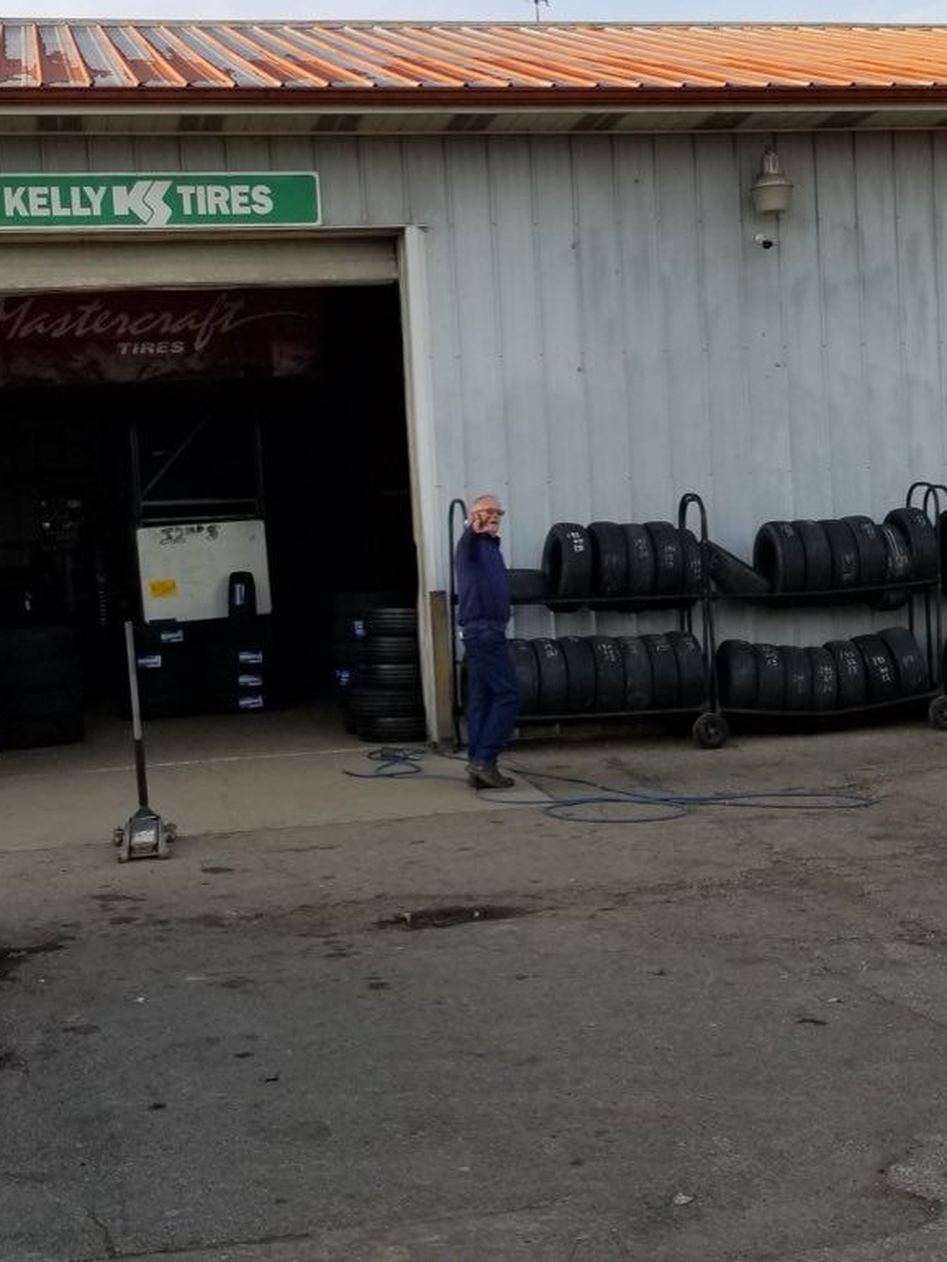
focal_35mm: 27
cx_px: 470
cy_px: 616
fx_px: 984
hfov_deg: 51.4
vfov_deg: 65.3
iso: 50
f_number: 1.7
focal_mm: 4.3
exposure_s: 1/774
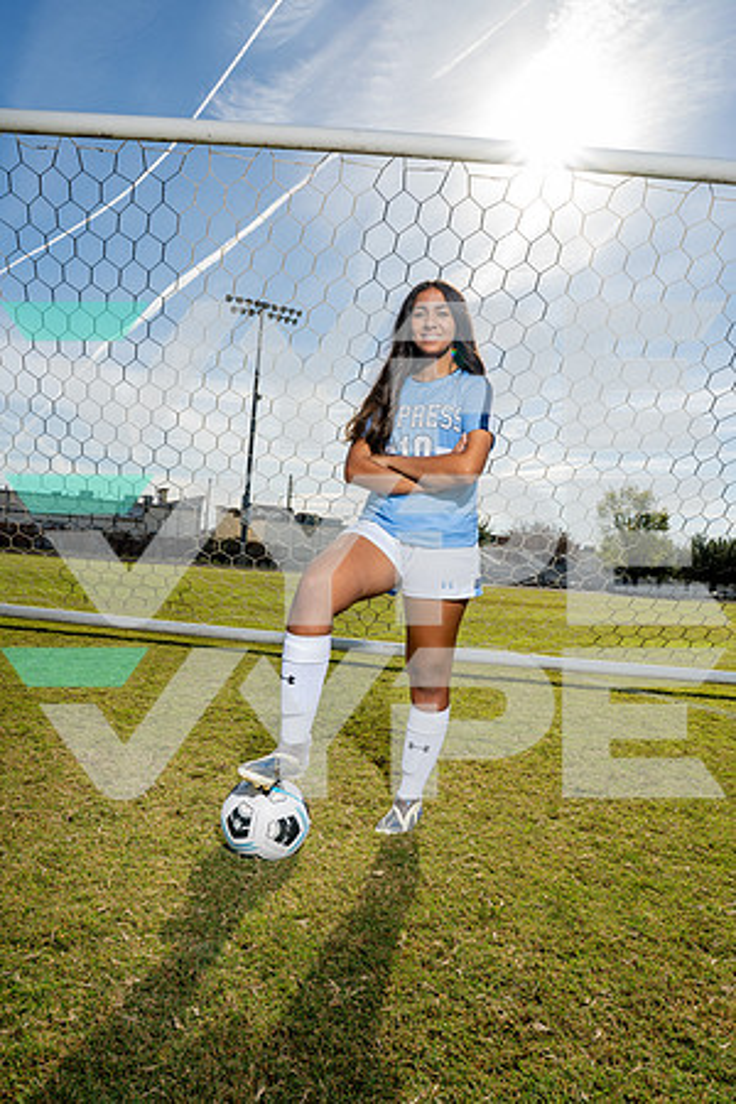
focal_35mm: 27
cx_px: 368
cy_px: 552
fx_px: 828
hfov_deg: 47.9
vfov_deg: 67.4
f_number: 11
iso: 200
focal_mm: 27
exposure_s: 1/250
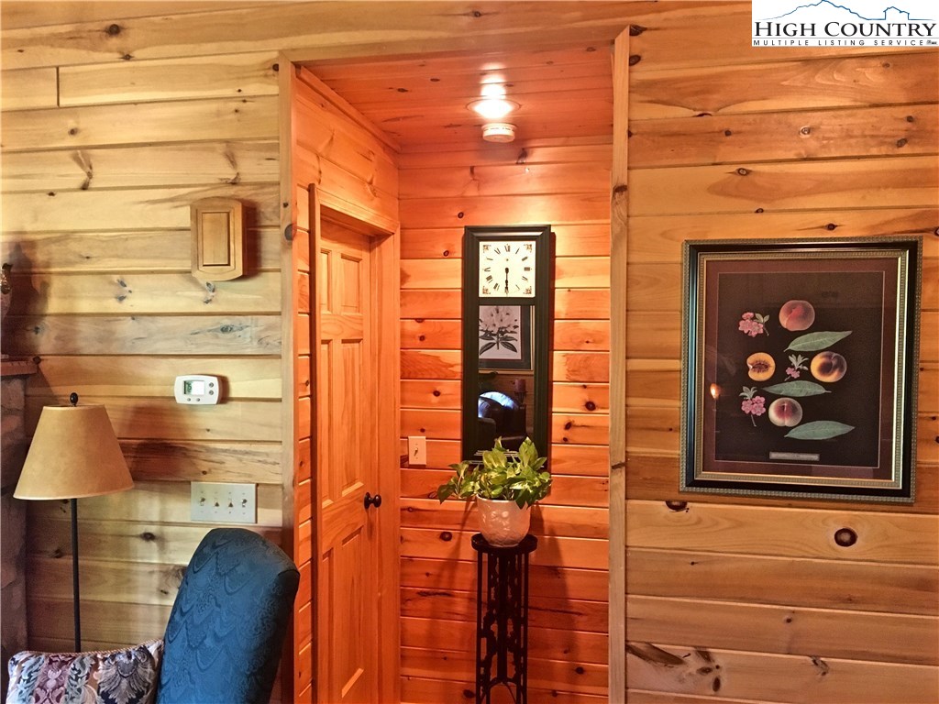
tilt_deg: +1.1
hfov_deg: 61.7
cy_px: 352
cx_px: 470
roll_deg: -0.6
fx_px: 787
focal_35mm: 29
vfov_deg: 48.2
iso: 200
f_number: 2.2
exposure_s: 1/24
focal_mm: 4.15
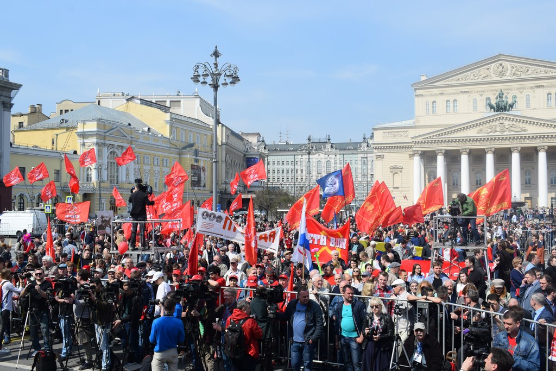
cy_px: 186
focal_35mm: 34
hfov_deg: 55.1
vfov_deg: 38.4
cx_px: 278
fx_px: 533
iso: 200
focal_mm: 23
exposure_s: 1/400
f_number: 10
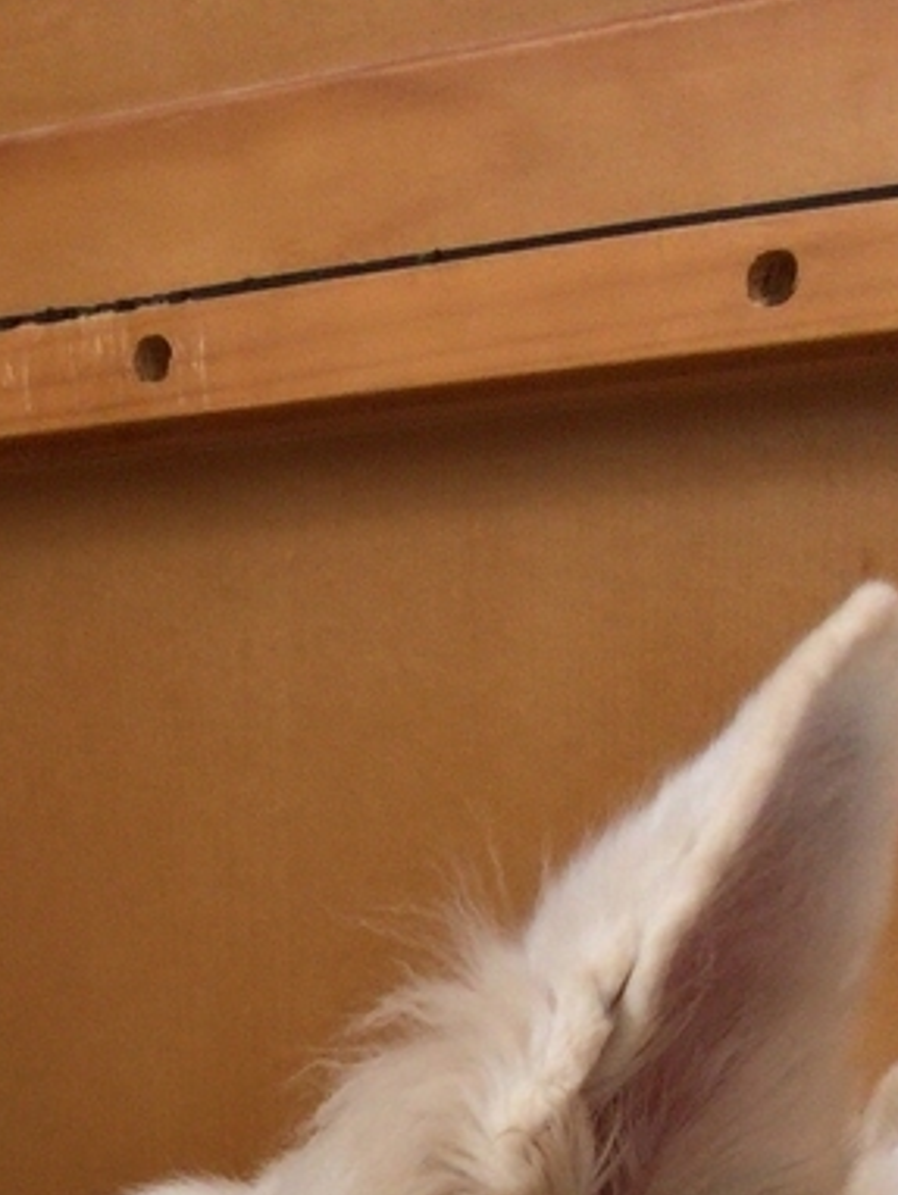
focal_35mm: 91
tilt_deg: -19.1
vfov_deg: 18.6
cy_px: 1871
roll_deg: +3.1
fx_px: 3144
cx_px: 19
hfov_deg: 16.0
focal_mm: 4.15
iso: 125
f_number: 2.2
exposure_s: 1/30
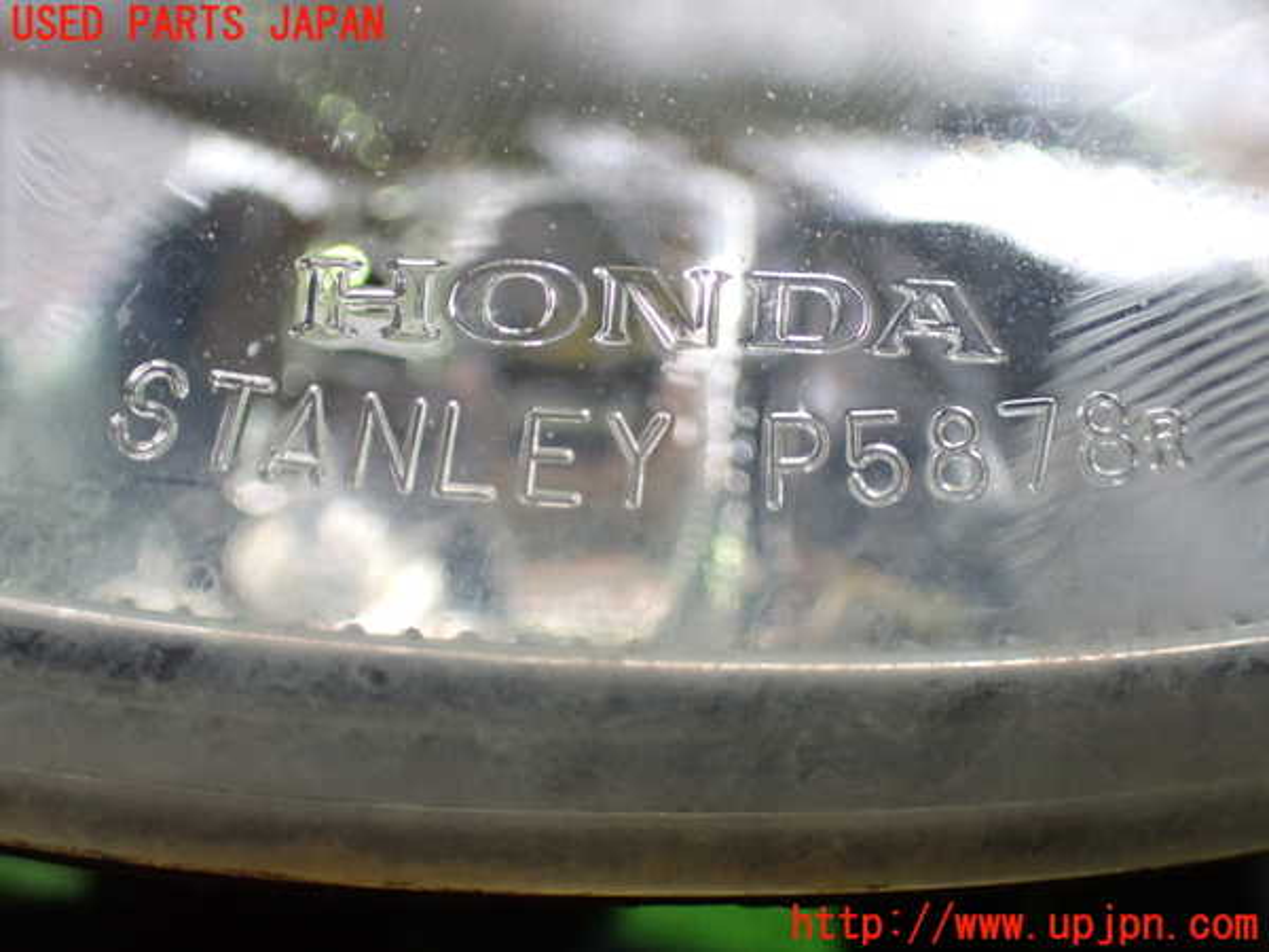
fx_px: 1503
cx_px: 634
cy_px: 476
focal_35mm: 41
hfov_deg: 45.8
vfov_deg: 35.1
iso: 800
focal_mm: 7.31
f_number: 2.8
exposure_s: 1/50
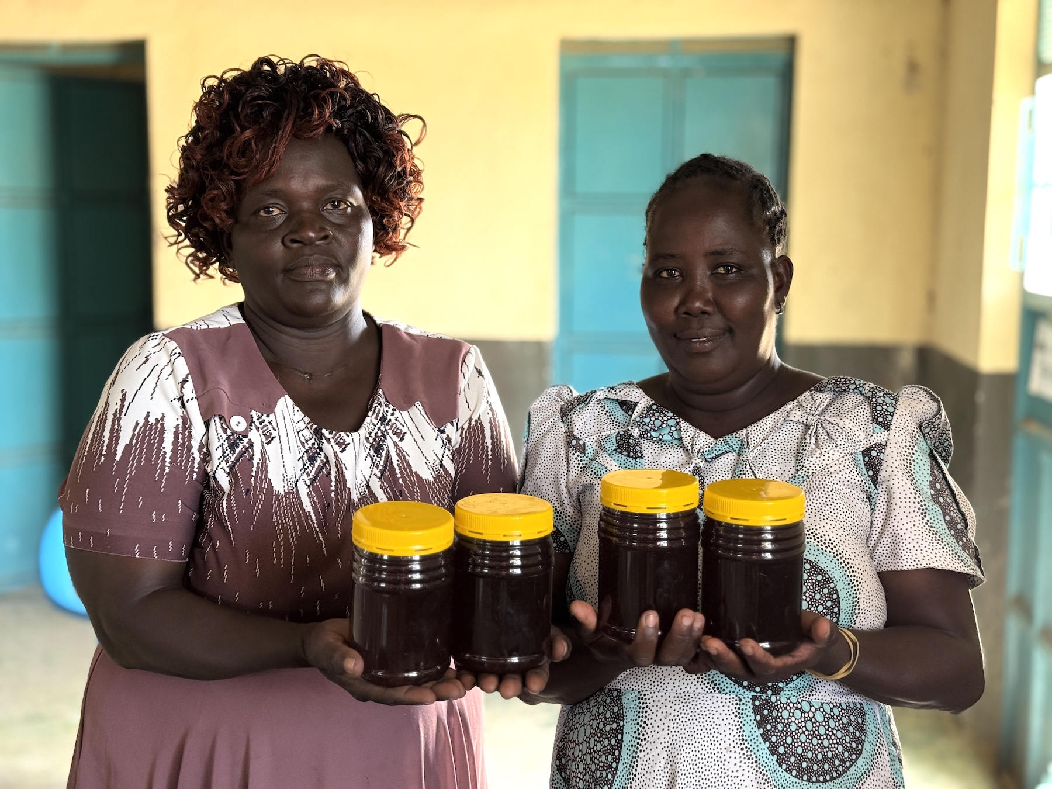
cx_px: 526
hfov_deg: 39.7
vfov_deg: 30.3
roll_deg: -1.0
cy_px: 394
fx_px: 1459
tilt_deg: -6.0
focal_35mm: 48
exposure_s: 1/60
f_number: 1.78
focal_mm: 6.76
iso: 200
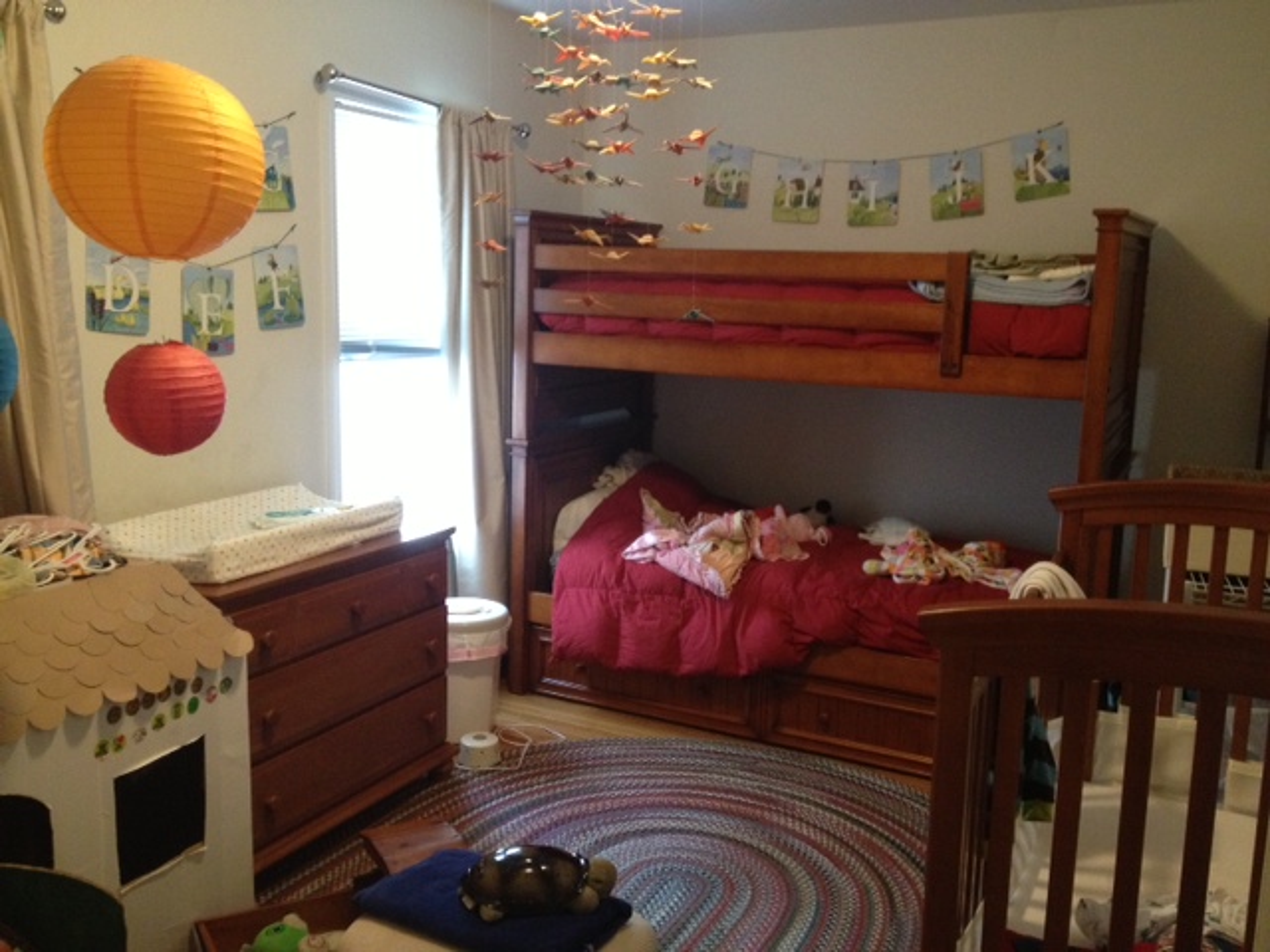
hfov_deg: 52.6
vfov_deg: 40.7
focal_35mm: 35
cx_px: 635
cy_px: 476
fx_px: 1284
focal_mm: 4.28
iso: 320
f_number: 2.4
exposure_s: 1/20
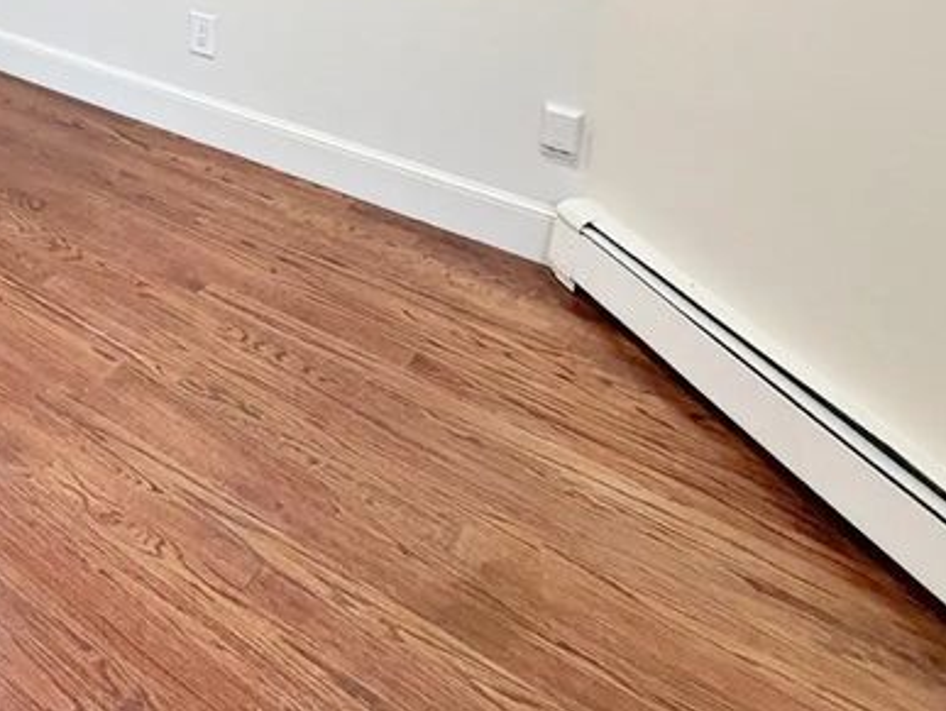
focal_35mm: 37
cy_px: -183
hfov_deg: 37.8
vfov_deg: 31.2
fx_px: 1012
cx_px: -186
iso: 250
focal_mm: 2.22
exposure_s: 1/120
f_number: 2.2
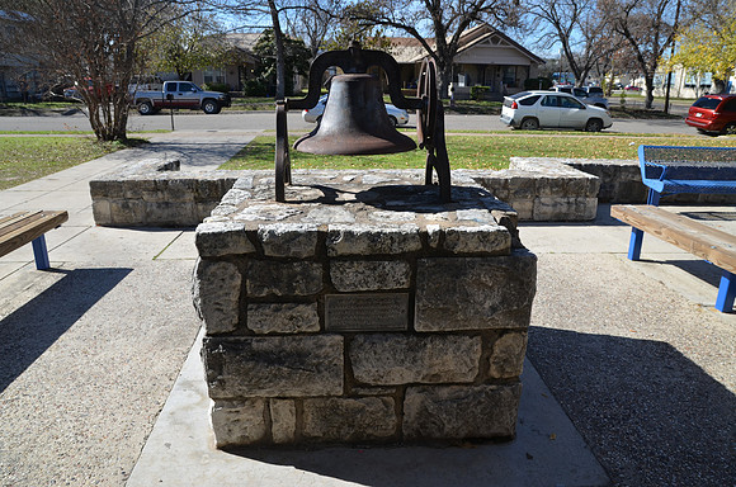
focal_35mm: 26
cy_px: 244
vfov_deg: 50.2
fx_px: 520
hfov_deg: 70.6
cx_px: 368
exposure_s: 1/160
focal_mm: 17
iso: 200
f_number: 6.3
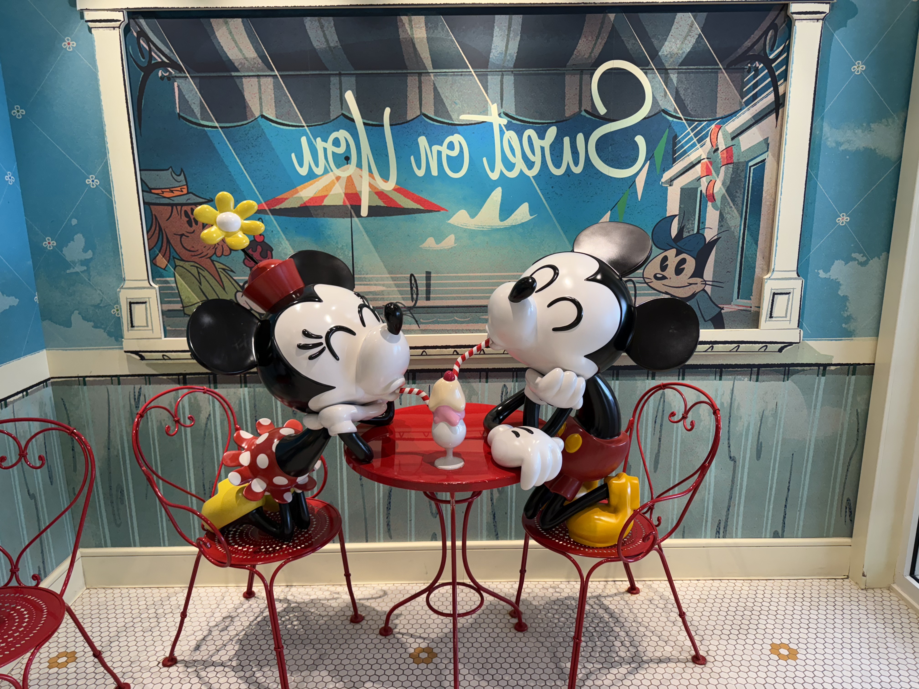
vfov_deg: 56.8
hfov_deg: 71.6
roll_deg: +1.2
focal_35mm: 24
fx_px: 637
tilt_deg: -13.8
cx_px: 460
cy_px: 344
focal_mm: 6.76
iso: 160
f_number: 1.78
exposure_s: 1/120
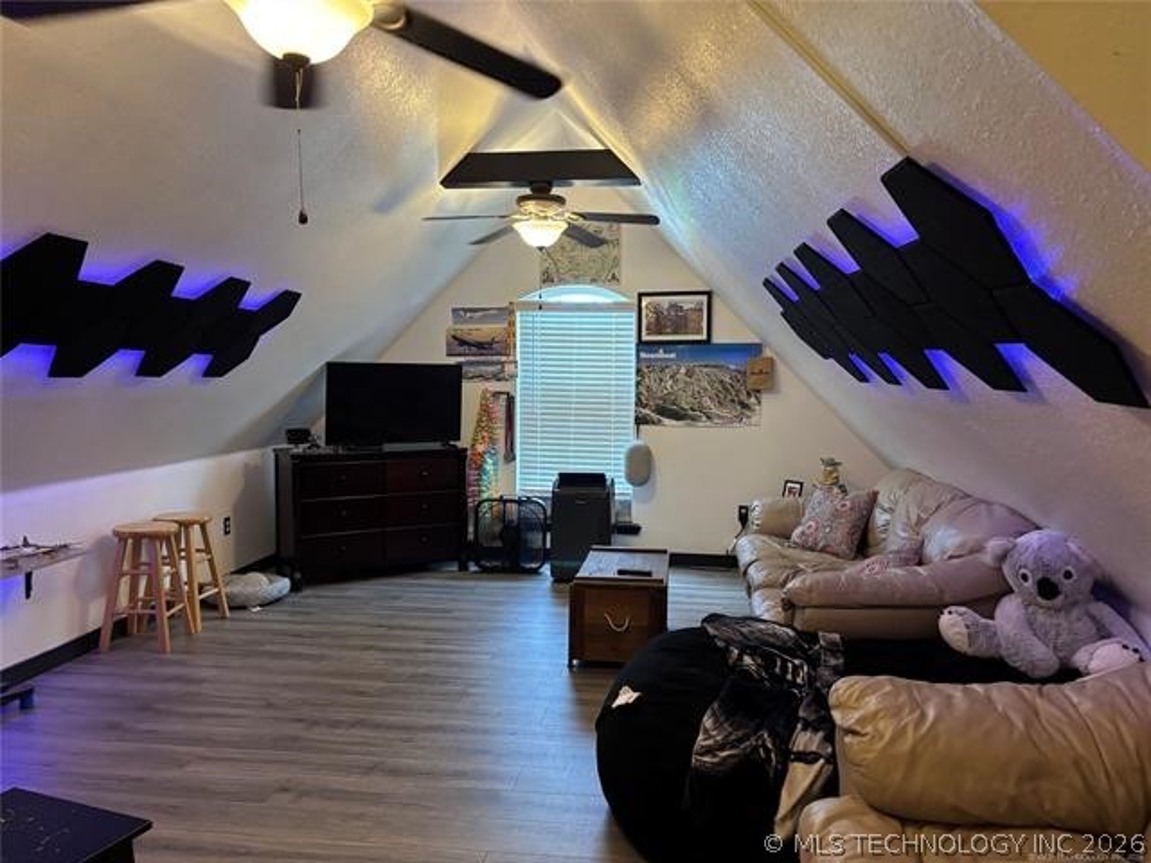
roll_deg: -0.9
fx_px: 865
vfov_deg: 53.1
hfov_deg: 67.3
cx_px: 576
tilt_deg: -5.1
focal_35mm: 26
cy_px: 432
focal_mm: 5.96
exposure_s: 1/60
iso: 500
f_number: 1.6
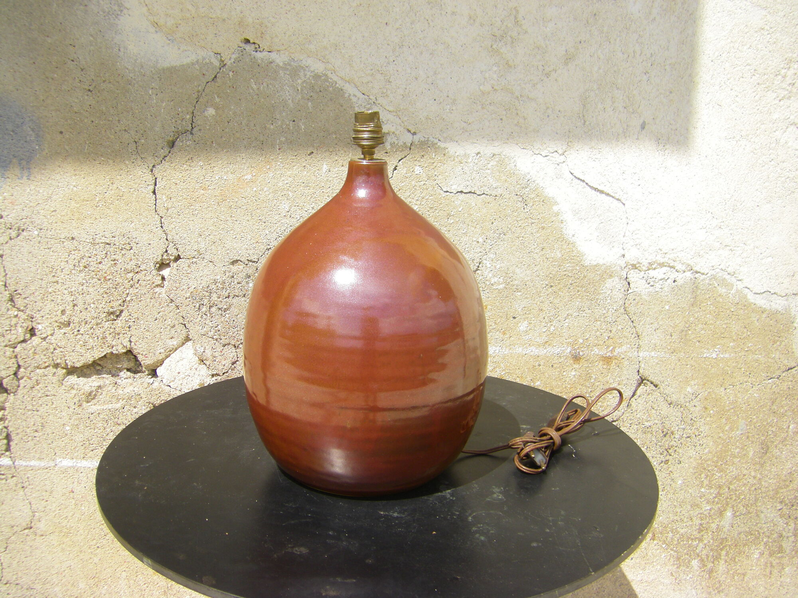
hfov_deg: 49.0
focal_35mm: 38
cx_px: 399
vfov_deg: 37.7
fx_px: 876
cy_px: 299
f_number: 7
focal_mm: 6.3
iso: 64
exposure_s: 1/160
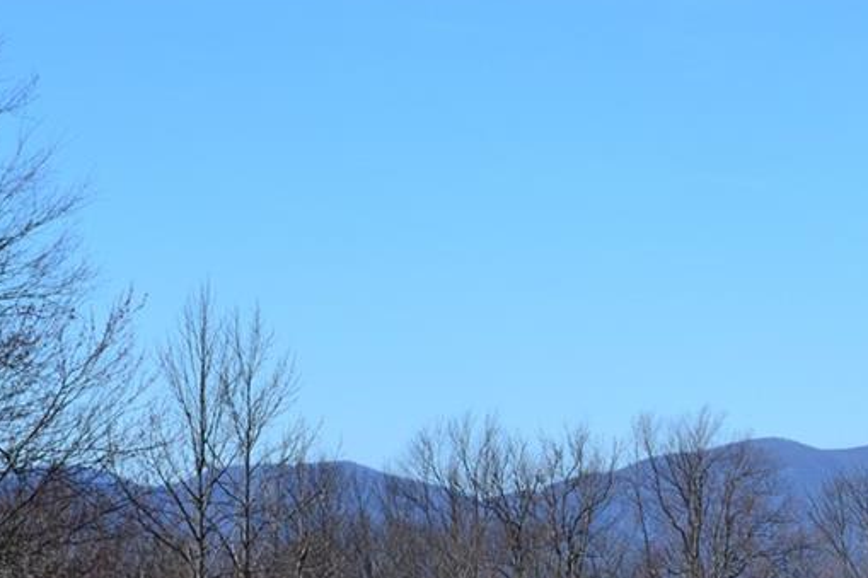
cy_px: 532
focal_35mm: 166
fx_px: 4001
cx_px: 807
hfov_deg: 12.3
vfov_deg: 8.2
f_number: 11
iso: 400
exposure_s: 1/500
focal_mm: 55
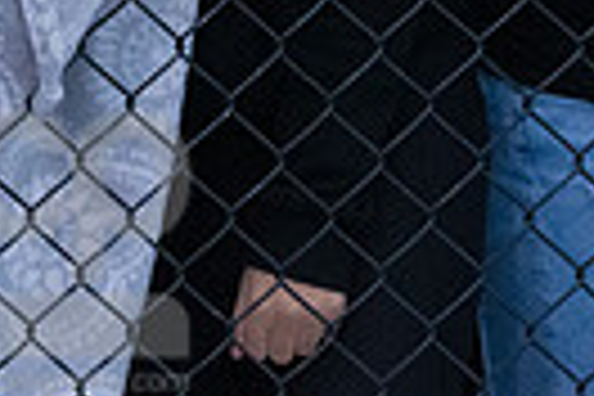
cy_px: -394
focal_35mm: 511
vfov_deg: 2.7
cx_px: -585
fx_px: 8431
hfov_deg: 4.0
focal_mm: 116
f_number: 4.5
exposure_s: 1/1250
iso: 6400
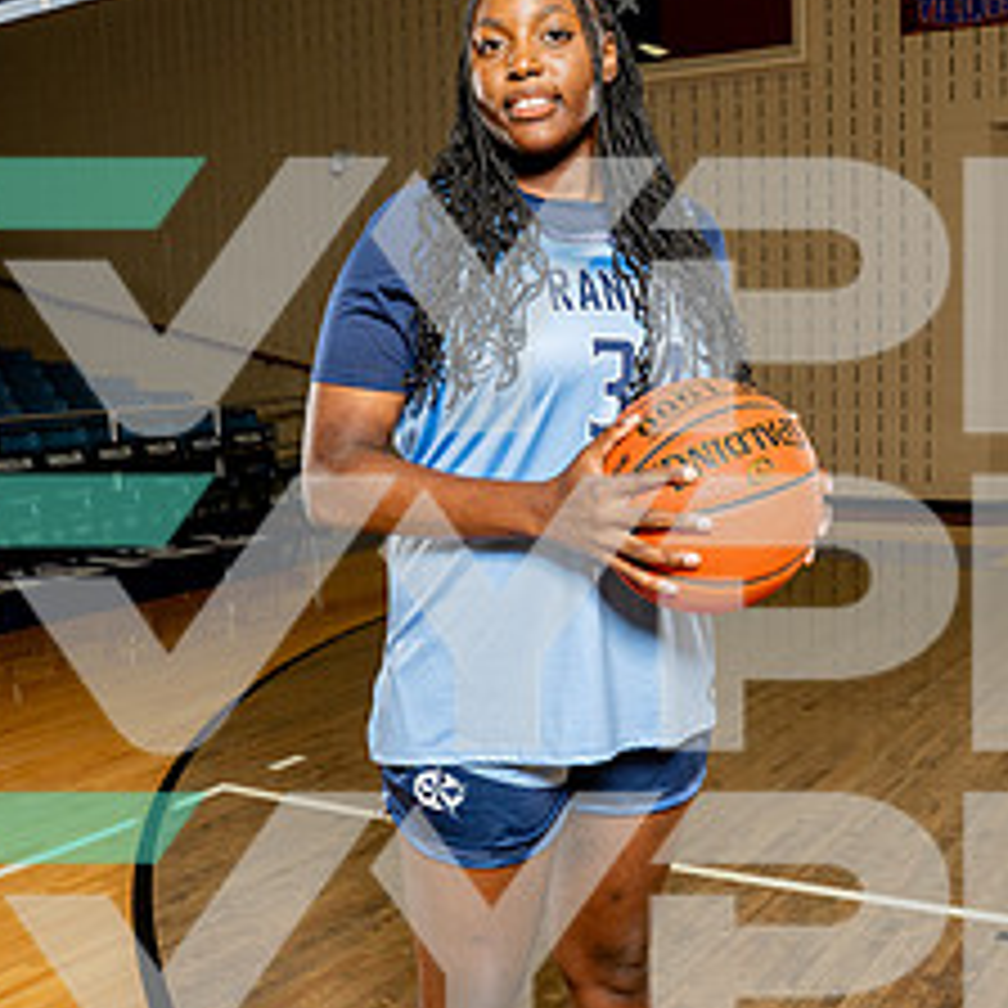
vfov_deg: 40.7
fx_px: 1351
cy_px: 616
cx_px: 608
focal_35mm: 41
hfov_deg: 40.7
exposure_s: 1/250
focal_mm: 24
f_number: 6.3
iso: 400
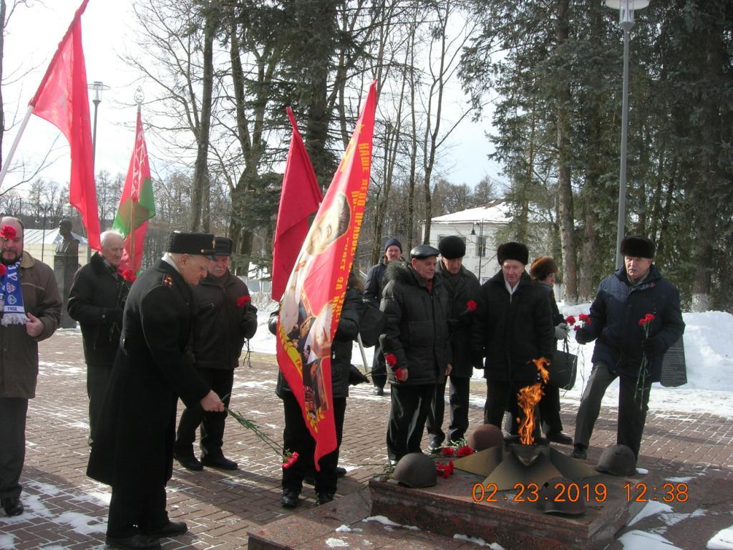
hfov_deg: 49.0
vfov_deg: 37.7
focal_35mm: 38
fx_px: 805
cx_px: 366
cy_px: 275
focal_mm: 7.8
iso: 64
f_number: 4.8
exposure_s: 1/328
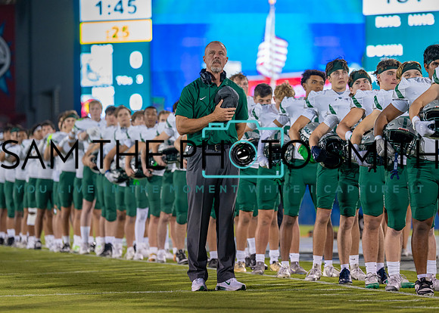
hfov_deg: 11.6
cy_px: 134
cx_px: 236
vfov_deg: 8.3
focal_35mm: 173
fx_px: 2153
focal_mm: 143
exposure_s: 1/500
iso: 800
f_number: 2.8
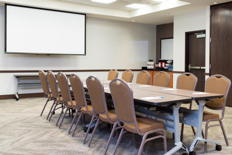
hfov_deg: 58.7
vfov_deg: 41.2
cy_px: 78
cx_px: 116
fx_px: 206
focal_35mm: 32
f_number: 8
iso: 64
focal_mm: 32
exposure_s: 1.3
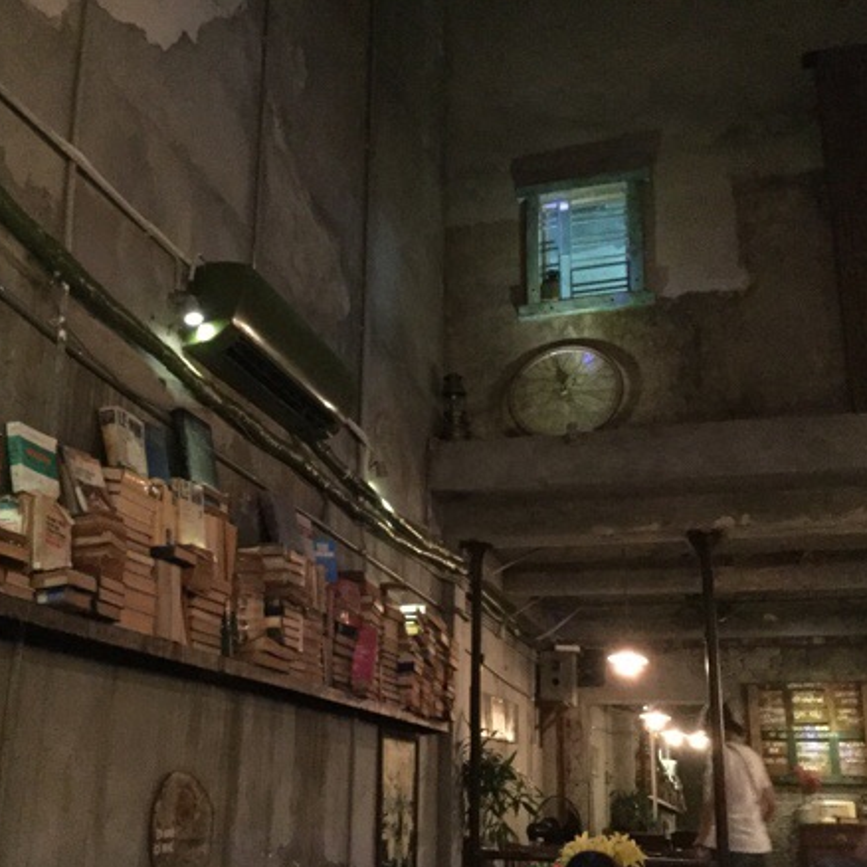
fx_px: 1133
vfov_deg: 41.8
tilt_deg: +16.4
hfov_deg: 41.7
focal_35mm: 40
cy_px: 473
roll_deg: -3.5
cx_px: 348
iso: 800
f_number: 2.4
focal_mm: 3.3
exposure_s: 1/17
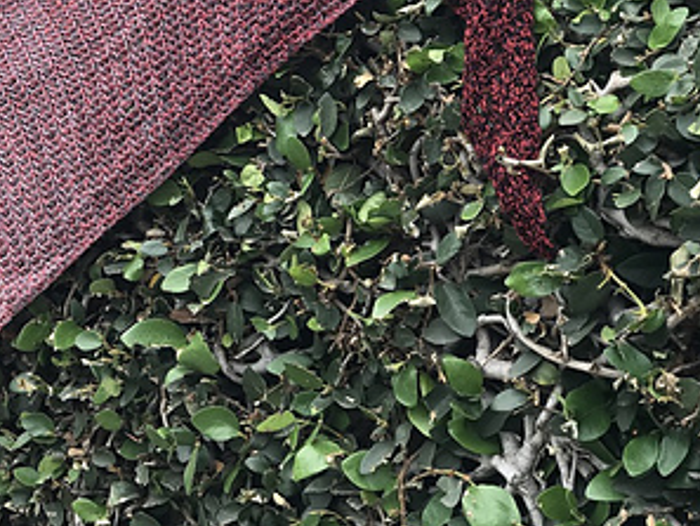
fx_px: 1942
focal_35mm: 96
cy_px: 166
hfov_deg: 20.2
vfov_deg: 15.4
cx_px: 125
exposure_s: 1/198
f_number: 2.8
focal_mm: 6.6
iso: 20
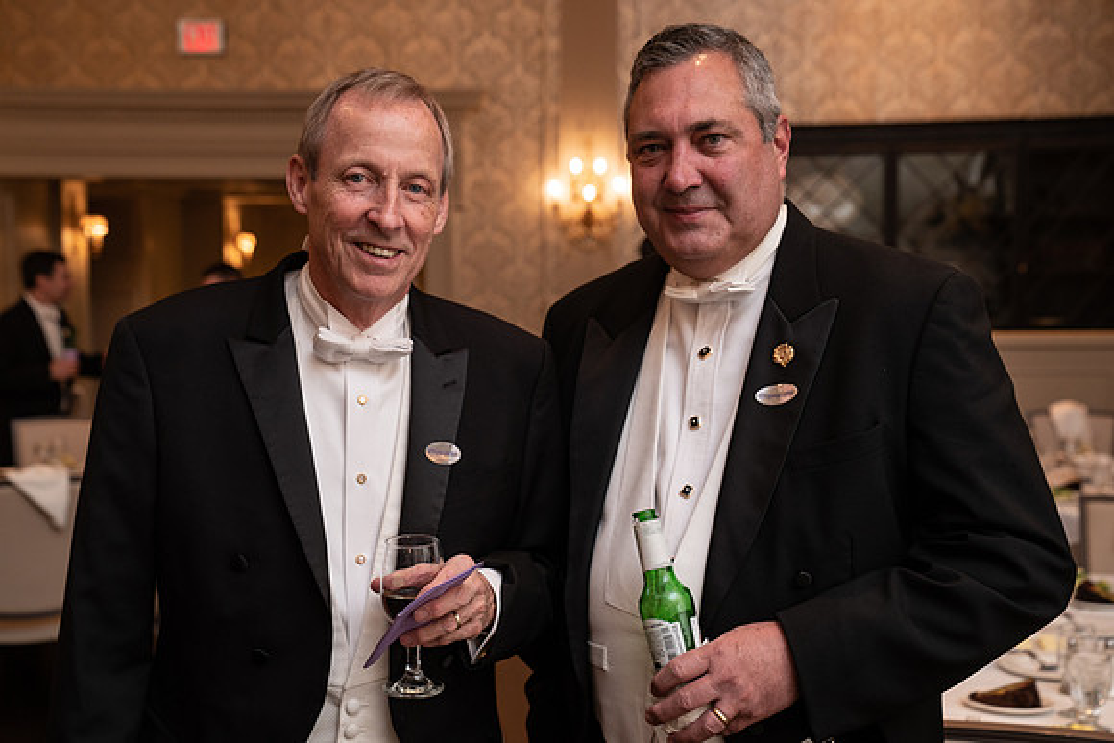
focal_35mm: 53
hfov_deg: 37.5
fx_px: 1640
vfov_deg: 25.5
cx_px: 557
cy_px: 372
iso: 800
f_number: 4.5
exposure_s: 1/40
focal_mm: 53
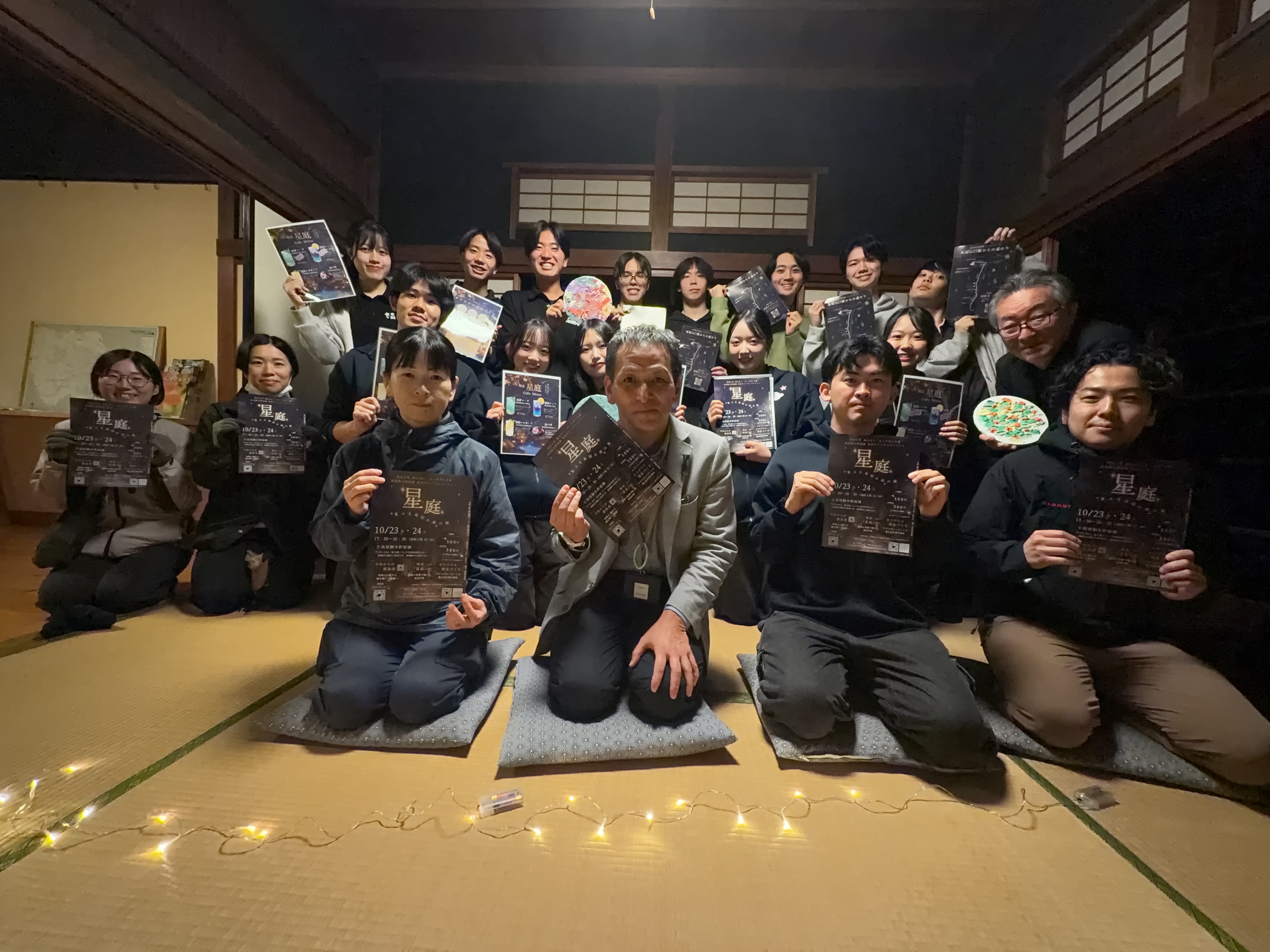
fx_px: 514
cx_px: 635
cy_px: 476
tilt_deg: -2.5
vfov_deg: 85.7
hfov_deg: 102.1
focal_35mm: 14
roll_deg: -2.8
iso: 1250
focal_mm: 2.22
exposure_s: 1/33
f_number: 2.2
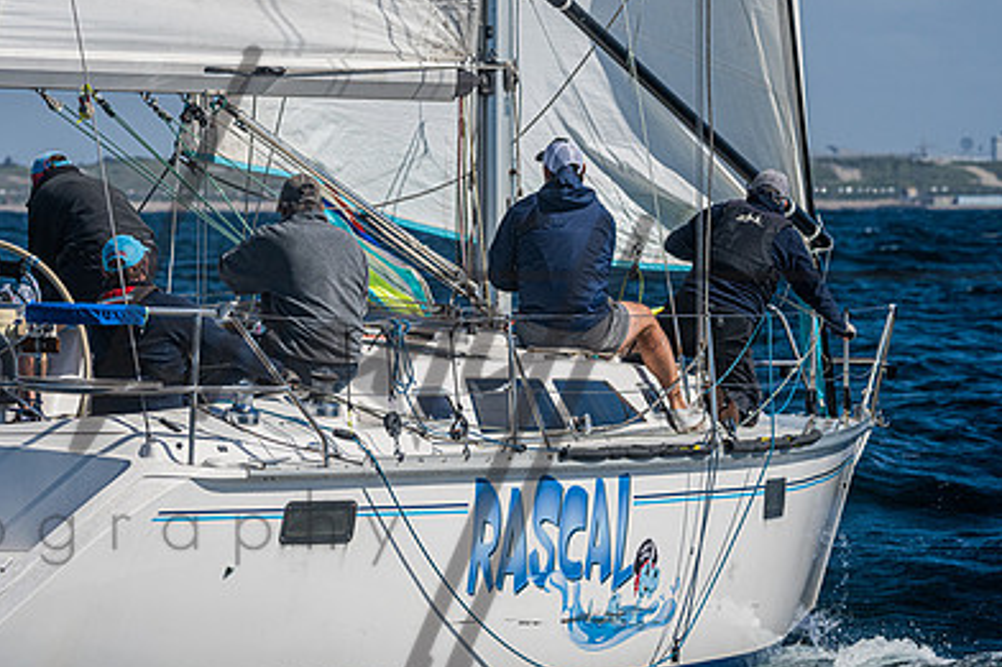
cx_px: 355
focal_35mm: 253
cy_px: 355
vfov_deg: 5.4
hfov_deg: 8.1
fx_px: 7039
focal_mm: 155
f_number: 6.3
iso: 400
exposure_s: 1/6400
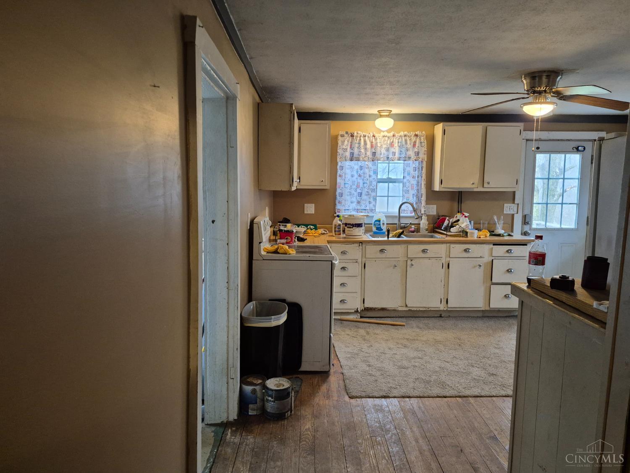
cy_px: 236
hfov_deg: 73.9
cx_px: 315
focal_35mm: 23
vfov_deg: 58.9
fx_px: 419
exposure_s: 1/120
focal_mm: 5.4
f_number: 1.8
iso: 800
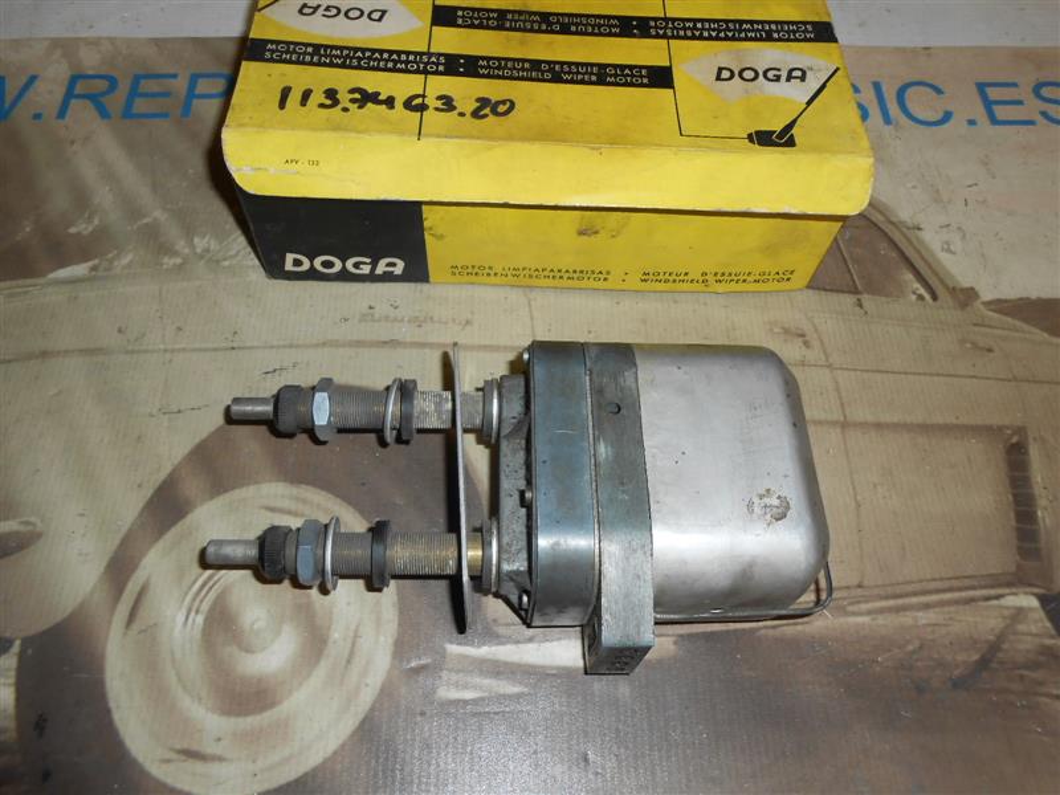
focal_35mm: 26
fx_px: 796
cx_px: 530
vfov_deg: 53.1
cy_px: 398
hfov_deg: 67.3
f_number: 3.5
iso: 80
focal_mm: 4.6
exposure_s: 1/25
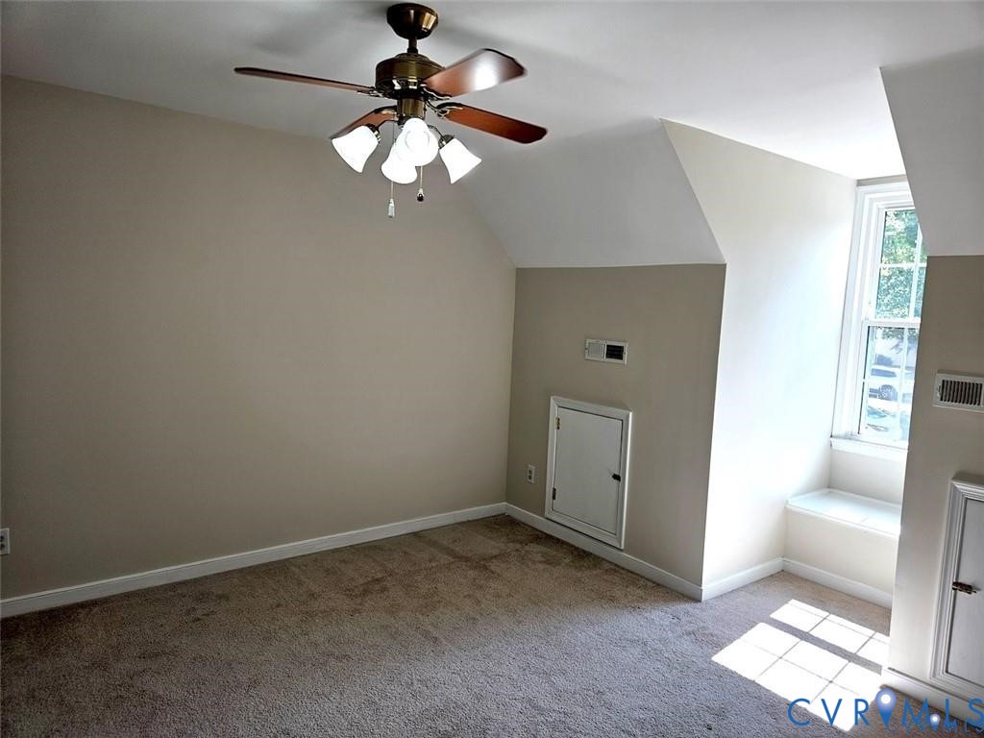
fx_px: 654
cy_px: 369
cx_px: 492
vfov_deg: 58.9
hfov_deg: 73.9
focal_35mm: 23
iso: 25
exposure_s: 1/120
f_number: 1.8
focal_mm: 5.4
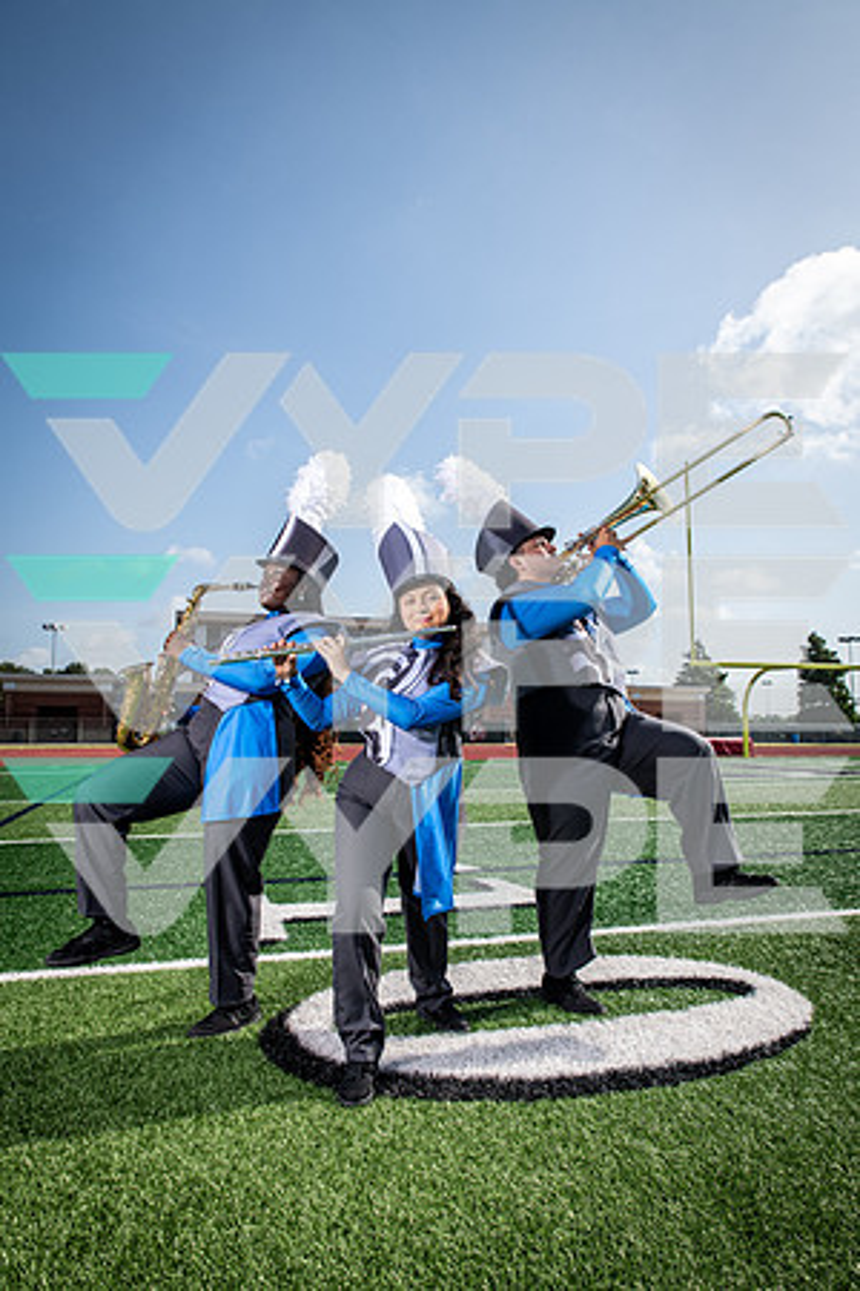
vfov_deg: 73.7
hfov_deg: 53.1
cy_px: 646
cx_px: 430
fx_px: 860
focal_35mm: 24
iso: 125
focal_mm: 24
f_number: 7.1
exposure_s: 1/400
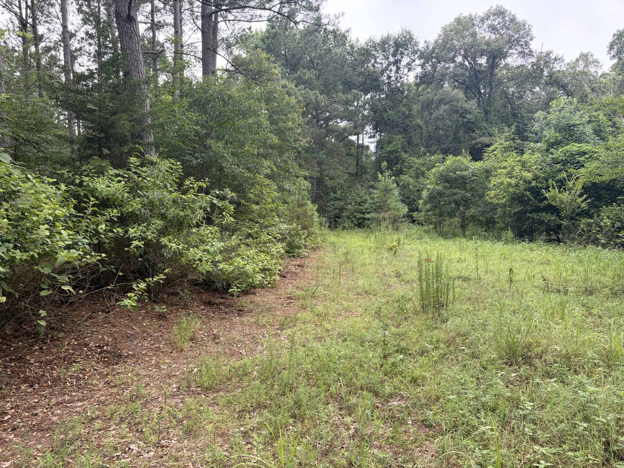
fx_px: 469
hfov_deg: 67.3
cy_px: 234
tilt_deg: -0.7
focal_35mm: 26
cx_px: 312
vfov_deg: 53.1
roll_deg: +2.9
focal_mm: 5.96
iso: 64
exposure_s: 1/523
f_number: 1.6
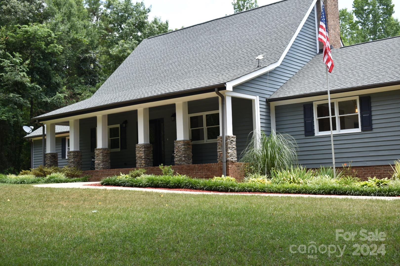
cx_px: 200
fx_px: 500
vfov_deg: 29.9
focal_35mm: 45
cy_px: 133
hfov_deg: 43.6
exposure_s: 1/250
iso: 200
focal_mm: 30
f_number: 6.3
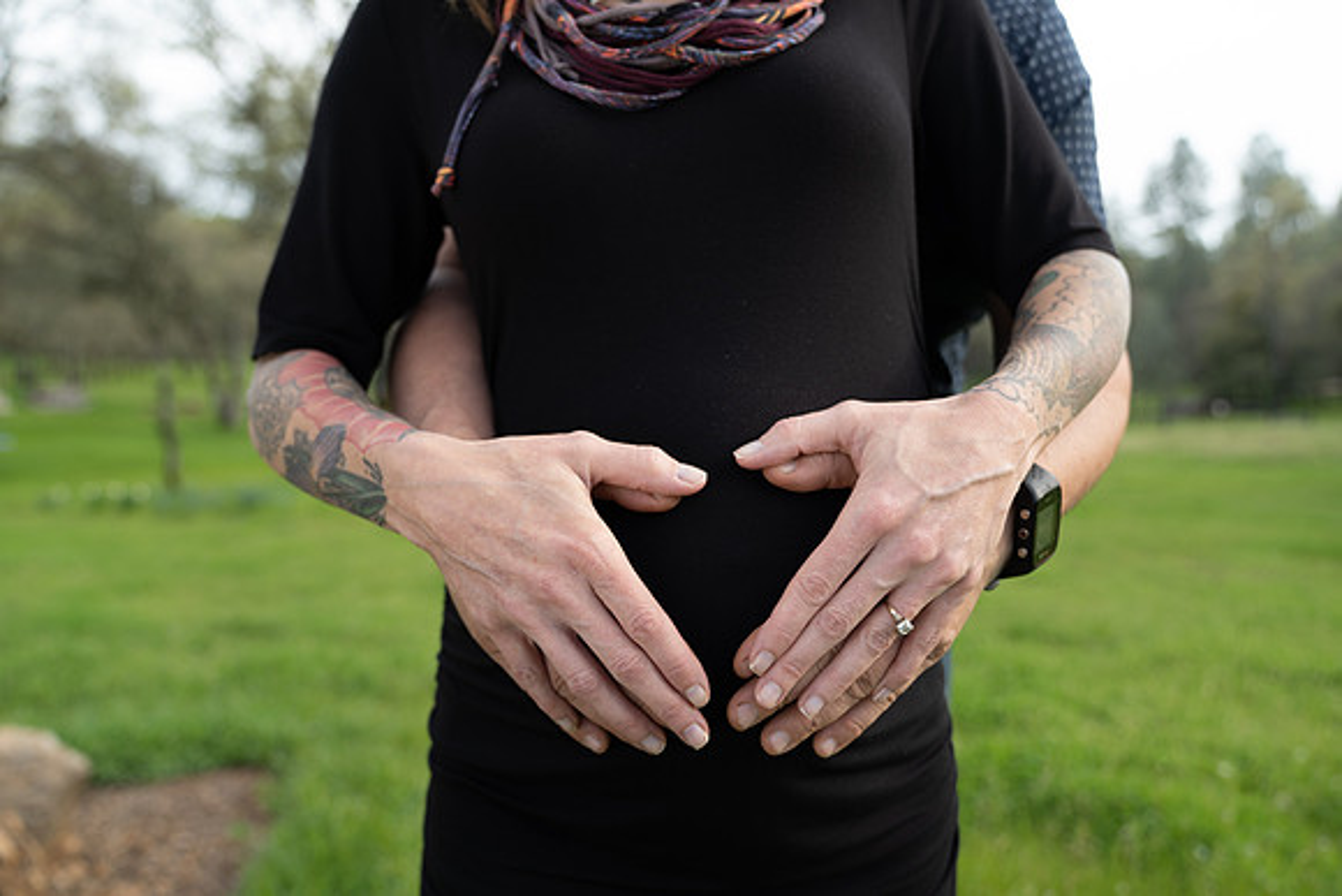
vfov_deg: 46.4
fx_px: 1044
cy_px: 448
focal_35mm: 28
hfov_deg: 65.5
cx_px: 671
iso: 100
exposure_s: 1/125
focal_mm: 28
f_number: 3.2
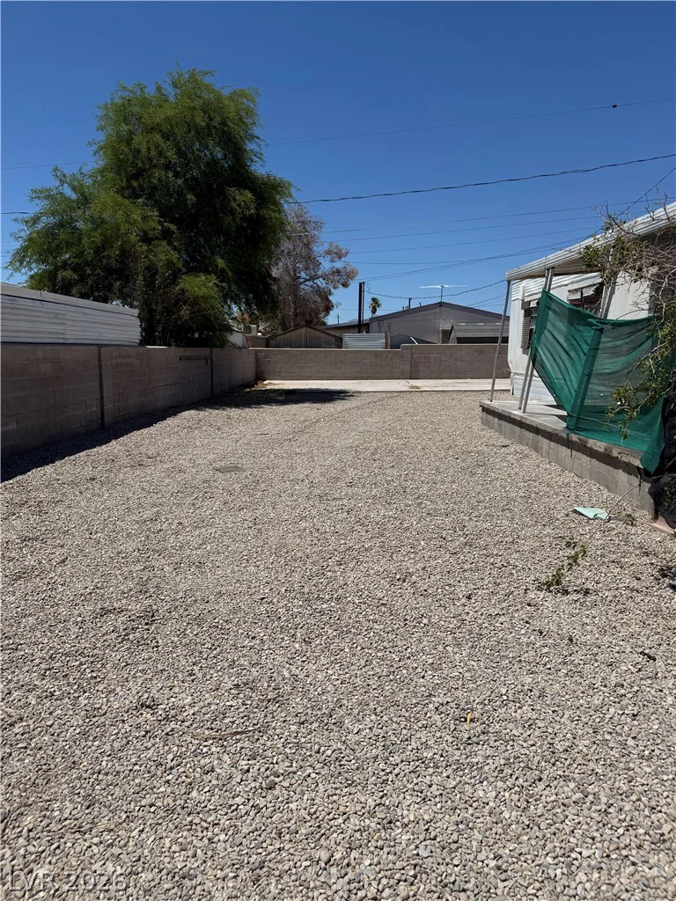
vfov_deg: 71.6
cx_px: 338
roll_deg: -1.4
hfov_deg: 56.8
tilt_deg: -8.5
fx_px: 625
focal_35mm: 24
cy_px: 450
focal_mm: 6.76
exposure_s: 1/9091
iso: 80
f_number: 1.78
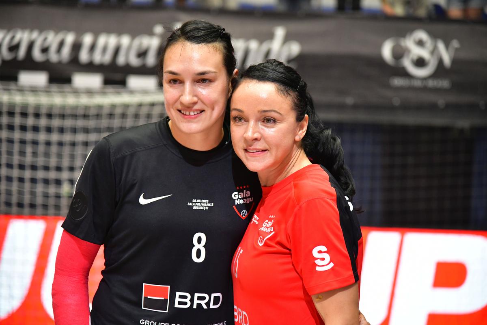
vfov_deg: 11.4
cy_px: 162
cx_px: 244
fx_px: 1623
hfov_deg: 17.1
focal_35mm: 120
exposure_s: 1/400
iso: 3200
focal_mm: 120
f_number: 4
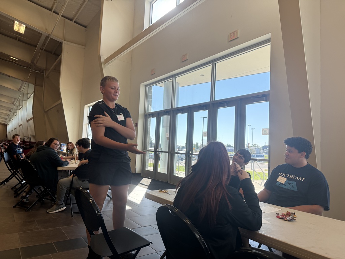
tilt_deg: +3.9
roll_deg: -3.2
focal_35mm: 24
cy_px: 130
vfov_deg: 56.8
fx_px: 239
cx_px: 172
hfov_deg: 71.6
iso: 100
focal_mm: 6.76
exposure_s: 1/695
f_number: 1.78
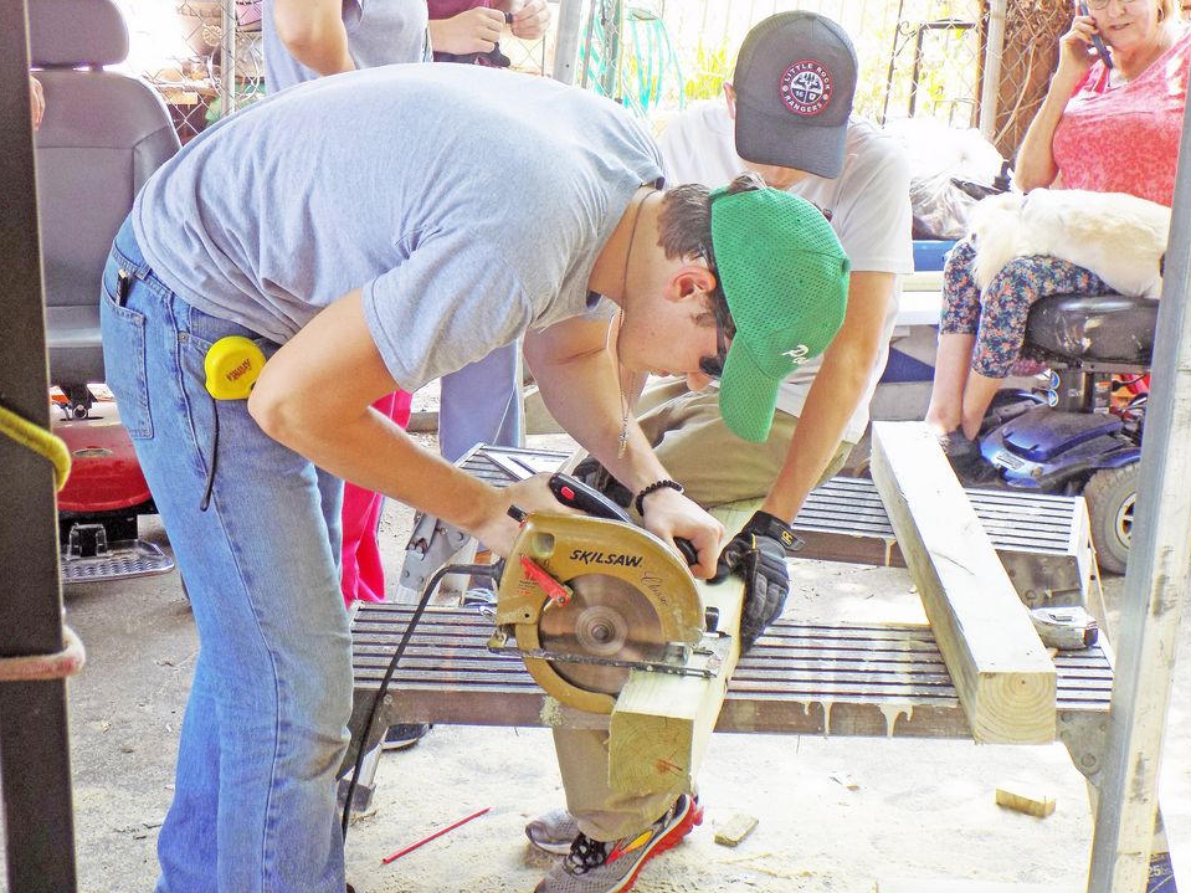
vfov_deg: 23.3
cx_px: 599
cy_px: 447
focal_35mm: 63
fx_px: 2167
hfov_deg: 30.7
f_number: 4
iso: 80
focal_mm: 10.5
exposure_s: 1/30
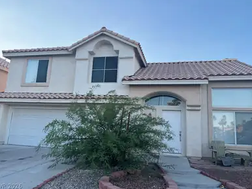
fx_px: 197
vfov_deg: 51.4
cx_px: 125
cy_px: 92
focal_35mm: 27
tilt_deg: +11.1
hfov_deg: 65.3
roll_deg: -2.9
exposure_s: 1/718
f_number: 1.5
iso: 50
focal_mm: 5.7
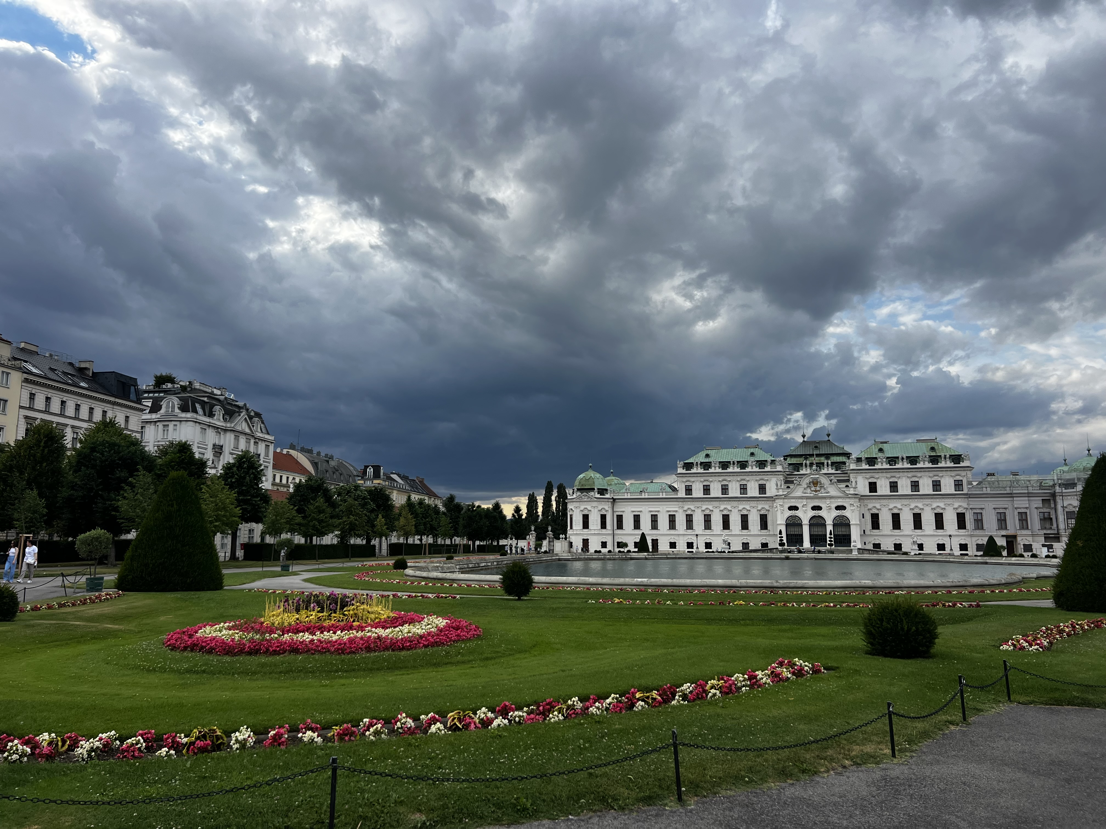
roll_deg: -0.7
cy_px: 414
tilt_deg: +7.9
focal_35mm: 26
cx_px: 553
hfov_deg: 67.3
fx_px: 831
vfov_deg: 53.1
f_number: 1.5
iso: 50
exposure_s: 1/3165
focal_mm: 5.7
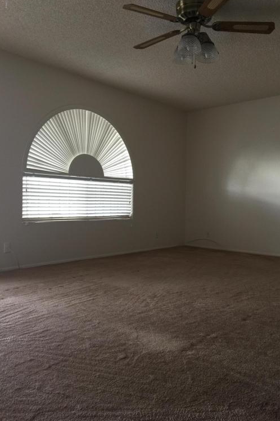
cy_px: 213
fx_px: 362
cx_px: 158
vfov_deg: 60.3
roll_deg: -1.3
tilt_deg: -0.4
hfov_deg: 42.2
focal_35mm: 31
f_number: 2.2
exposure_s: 1/15
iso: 32
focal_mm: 4.15
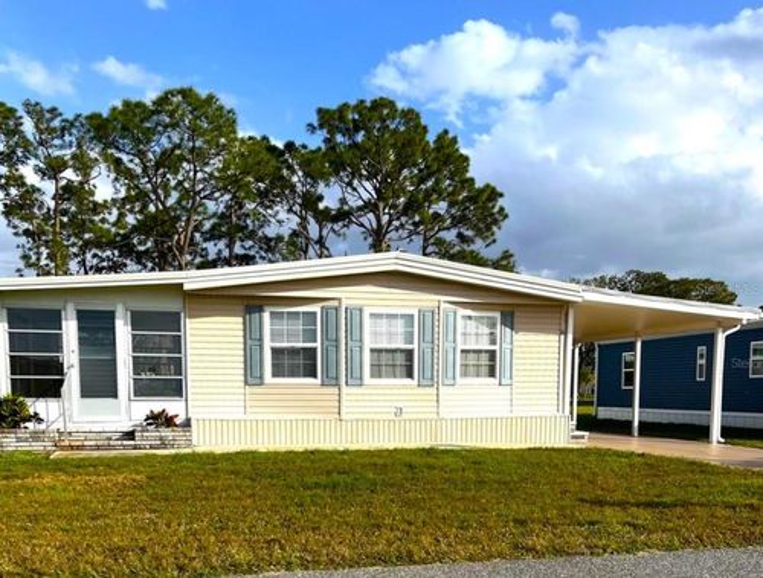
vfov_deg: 53.4
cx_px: 382
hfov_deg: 67.1
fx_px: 575
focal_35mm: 26
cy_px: 289
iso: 50
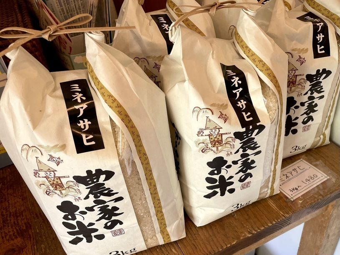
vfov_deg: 53.1
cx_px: 170
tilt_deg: -41.6
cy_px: 128
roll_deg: +2.9
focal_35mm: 26
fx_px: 255
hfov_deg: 67.3
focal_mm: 4.2
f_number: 1.6
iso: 100
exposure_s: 1/120
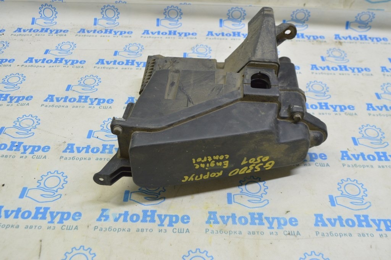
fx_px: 391
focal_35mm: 36
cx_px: 196
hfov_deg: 53.2
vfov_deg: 36.8
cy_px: 130
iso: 400
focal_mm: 24
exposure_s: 1/20
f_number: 5.6
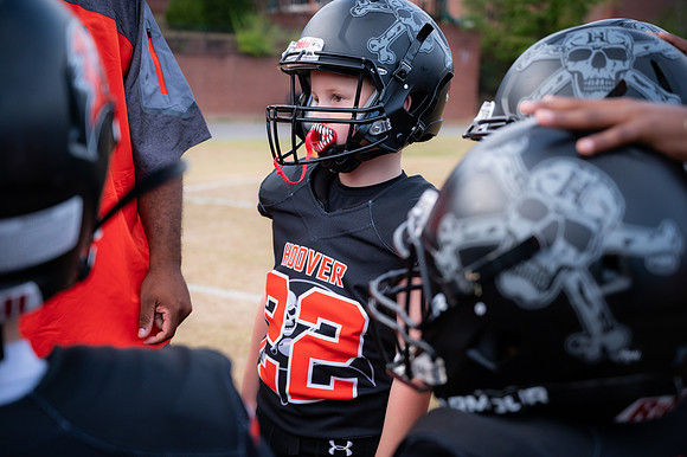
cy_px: 228
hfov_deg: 38.9
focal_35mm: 51
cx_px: 344
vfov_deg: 26.5
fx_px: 973
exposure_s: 1/640
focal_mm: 51
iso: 640
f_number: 4
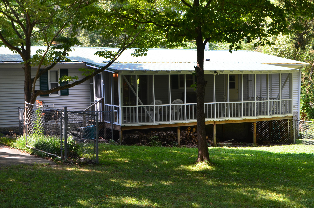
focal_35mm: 54
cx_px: 157
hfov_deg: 36.9
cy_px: 104
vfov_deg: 24.9
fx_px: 470
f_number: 10
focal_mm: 36
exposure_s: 1/60
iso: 320
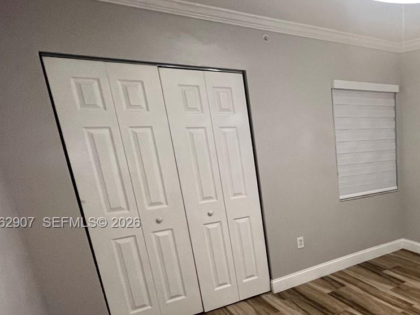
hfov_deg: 51.4
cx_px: 417
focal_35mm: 28
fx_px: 340
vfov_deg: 48.4
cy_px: 223
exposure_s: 1/60
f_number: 1.8
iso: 320
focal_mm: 1.57
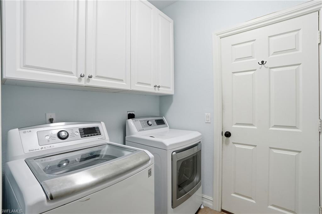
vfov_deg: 73.7
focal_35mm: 16
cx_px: 161
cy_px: 107
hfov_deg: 96.8
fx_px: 143
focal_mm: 16
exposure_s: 1/250
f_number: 9
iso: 400
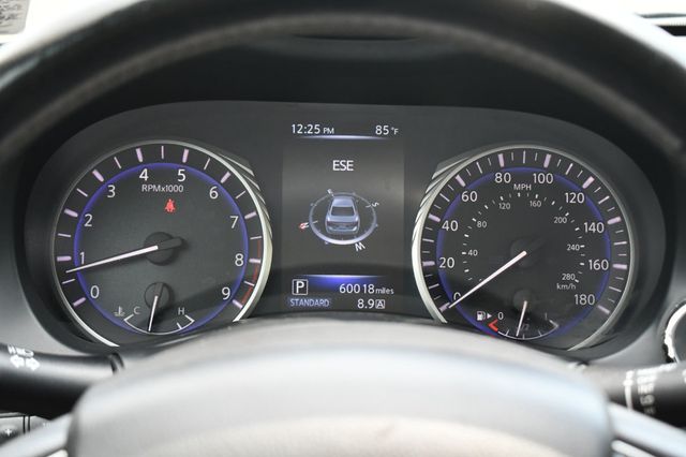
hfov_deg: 31.9
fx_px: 1200
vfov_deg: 21.5
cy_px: 228
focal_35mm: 63
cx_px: 343
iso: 800
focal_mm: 42
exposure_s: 1/250
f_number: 5
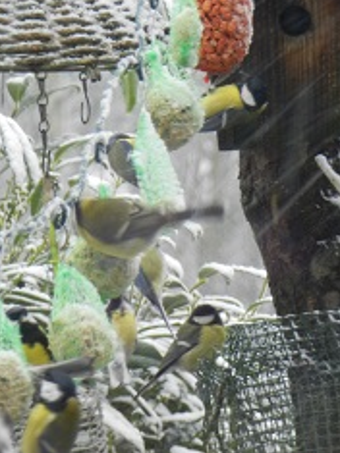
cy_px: 129
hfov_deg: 2.8
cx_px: 143
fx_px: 6908
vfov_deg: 3.8
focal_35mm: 527
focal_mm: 55
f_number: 5.4
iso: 400
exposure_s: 1/25
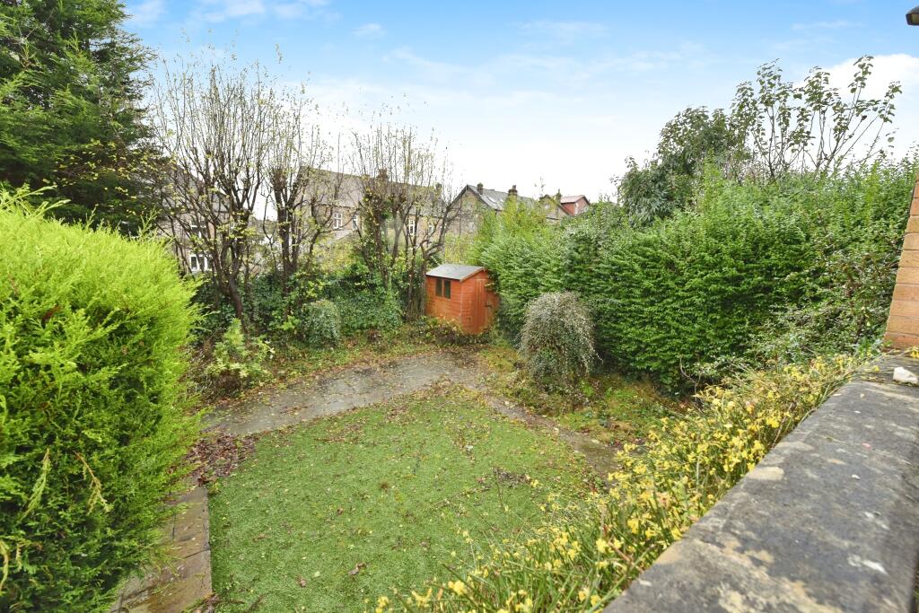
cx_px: 460
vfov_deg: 81.2
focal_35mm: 14
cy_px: 306
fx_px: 357
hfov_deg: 104.2
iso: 400
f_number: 6.7
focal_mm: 14
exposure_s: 1/180
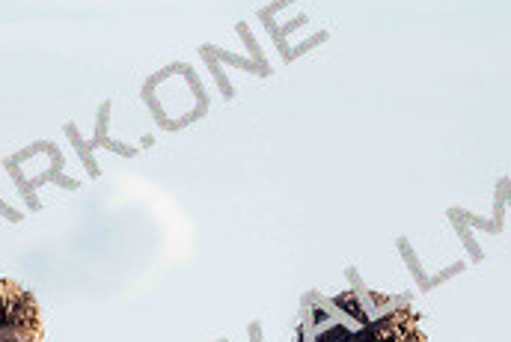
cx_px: -199
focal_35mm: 673
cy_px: 546
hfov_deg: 3.1
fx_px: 9561
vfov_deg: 2.0
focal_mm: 200
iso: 400
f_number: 6.3
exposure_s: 1/2500
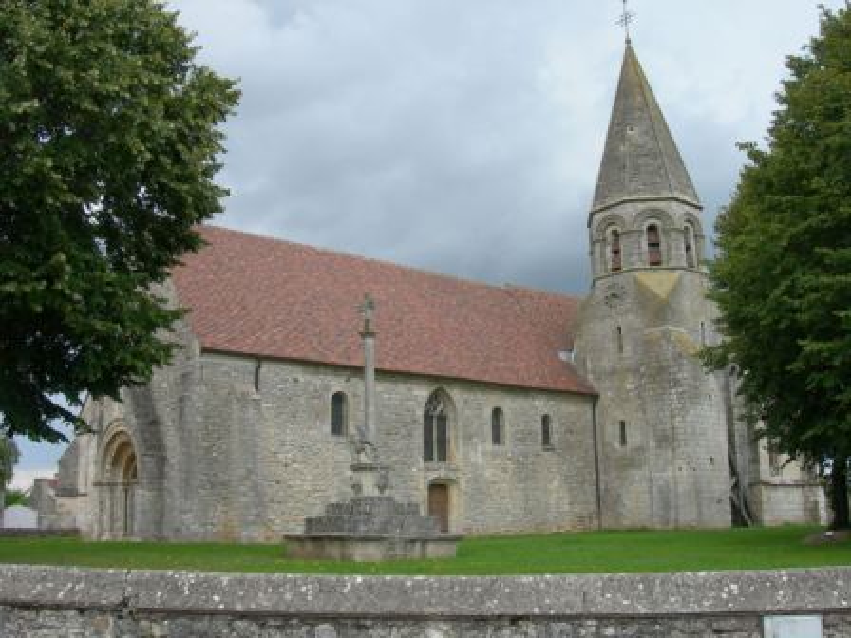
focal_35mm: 38
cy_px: 319
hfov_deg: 49.0
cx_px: 426
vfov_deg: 37.7
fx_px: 934
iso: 50
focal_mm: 7.8
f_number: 4.8
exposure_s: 1/163
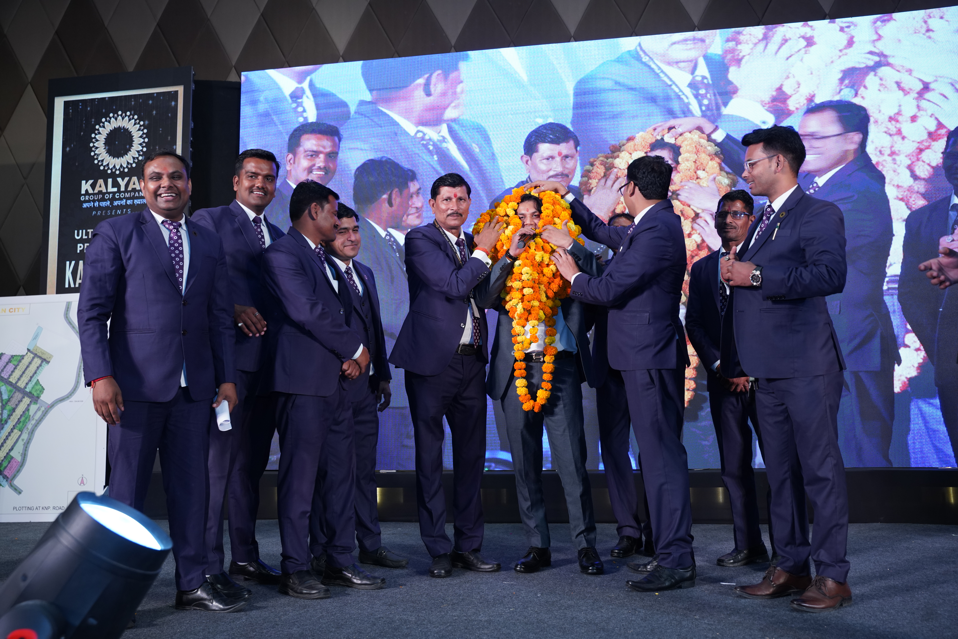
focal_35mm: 34
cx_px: 479
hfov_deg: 55.7
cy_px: 320
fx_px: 908
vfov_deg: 38.8
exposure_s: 1/160
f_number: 4.5
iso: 1000
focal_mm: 34.1
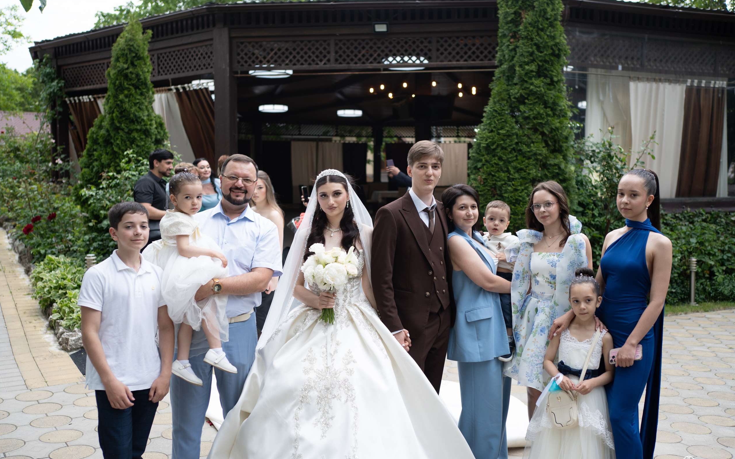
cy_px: 238
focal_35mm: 36
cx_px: 369
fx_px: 721
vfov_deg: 35.3
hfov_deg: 54.0
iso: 320
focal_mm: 35
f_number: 2.5
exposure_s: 1/160
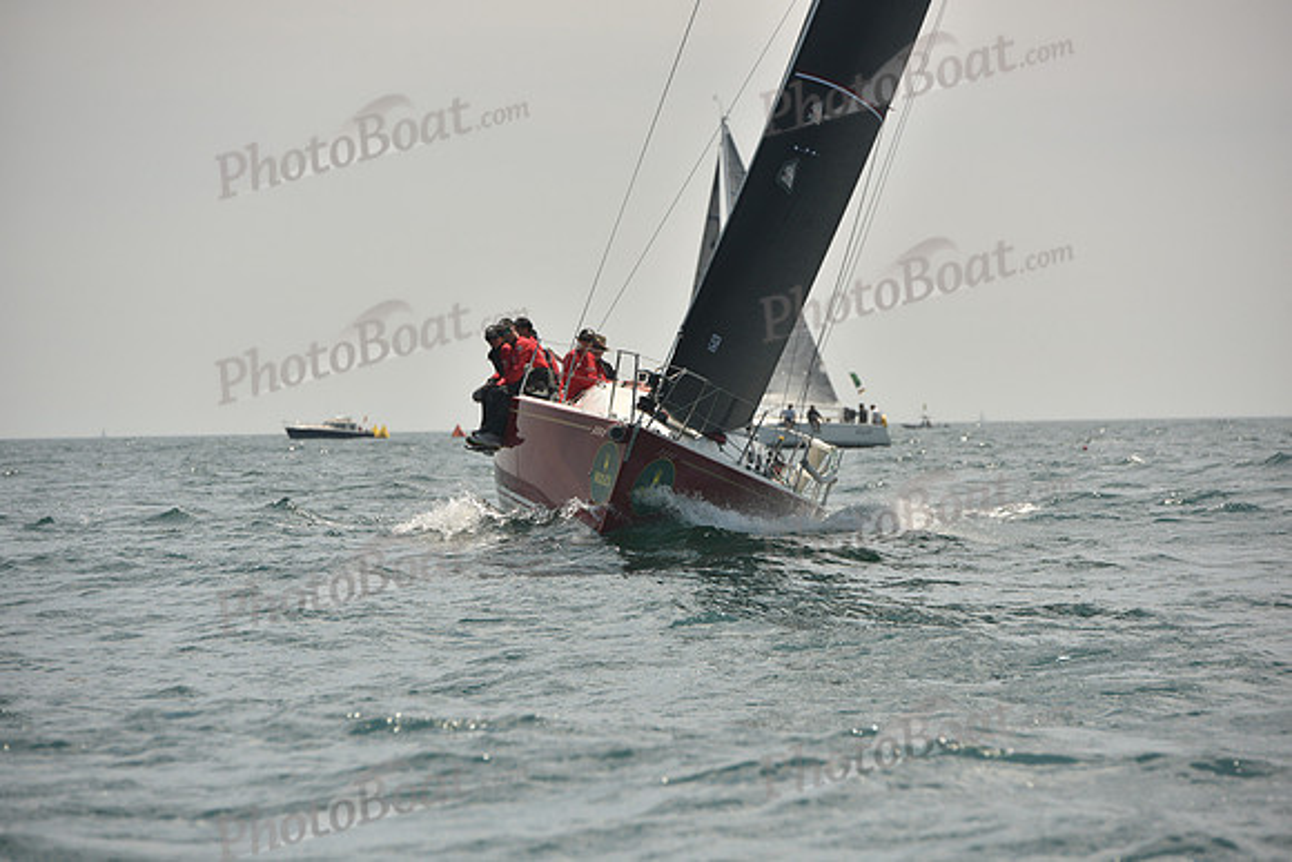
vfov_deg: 6.9
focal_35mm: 200
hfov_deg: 10.3
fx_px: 7179
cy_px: 431
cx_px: 646
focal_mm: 200
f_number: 7.1
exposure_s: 1/1250
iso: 320
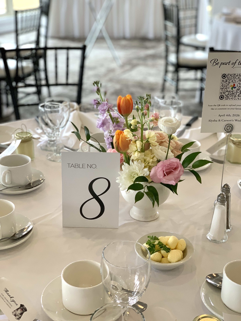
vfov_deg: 36.8
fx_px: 483
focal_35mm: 52
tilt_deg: -22.4
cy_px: 160
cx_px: 120
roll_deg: -0.7
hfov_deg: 28.0
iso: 125
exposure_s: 1/60
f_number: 2.4
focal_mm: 6
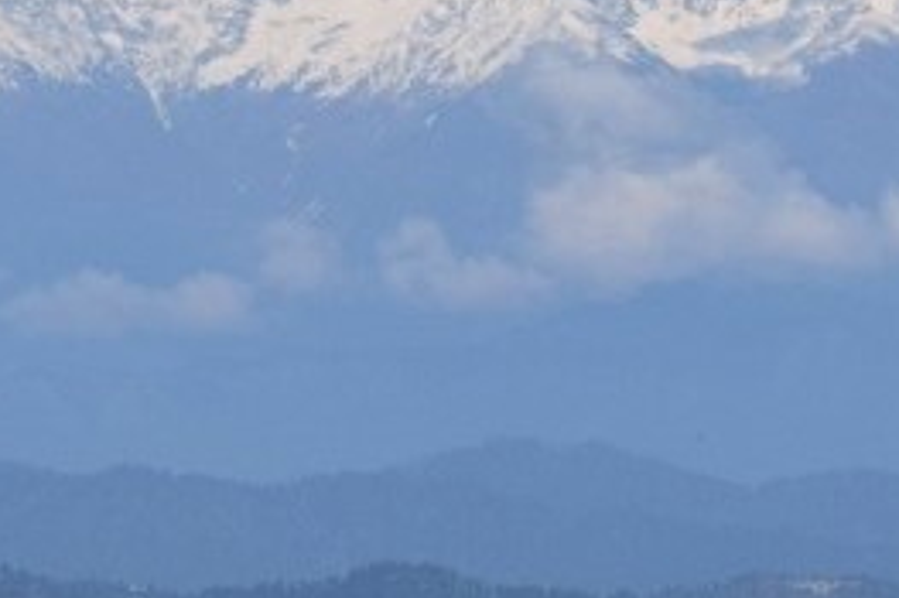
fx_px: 14939
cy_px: -116
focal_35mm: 599
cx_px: 535
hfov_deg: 3.4
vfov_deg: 2.3
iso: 200
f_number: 11
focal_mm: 55
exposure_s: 1/500
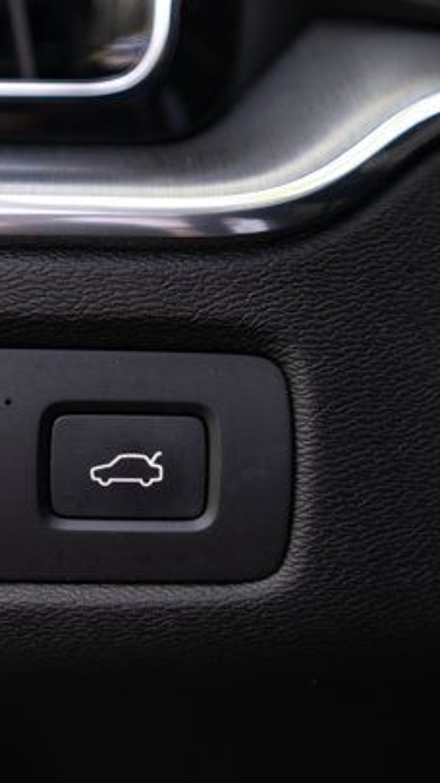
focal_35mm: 76
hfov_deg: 15.8
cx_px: 100
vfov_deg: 27.9
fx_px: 1578
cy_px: 394
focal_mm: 46
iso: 800
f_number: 2.8
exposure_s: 1/200
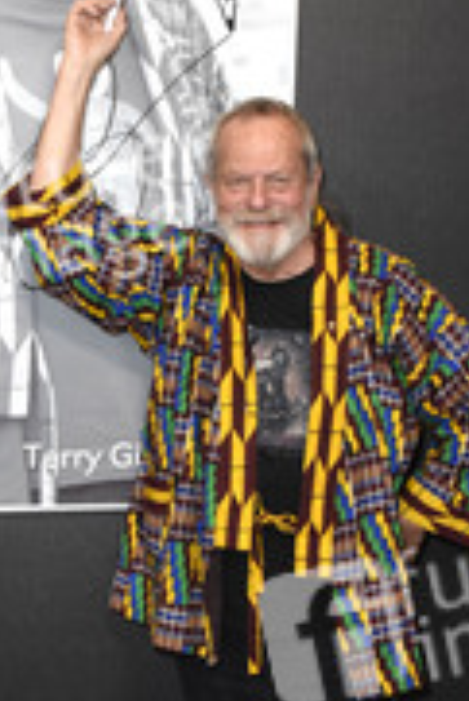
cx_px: 105
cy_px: 422
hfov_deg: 17.8
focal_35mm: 76
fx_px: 1484
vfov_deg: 26.5
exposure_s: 1/160
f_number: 6.3
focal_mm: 23
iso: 1250
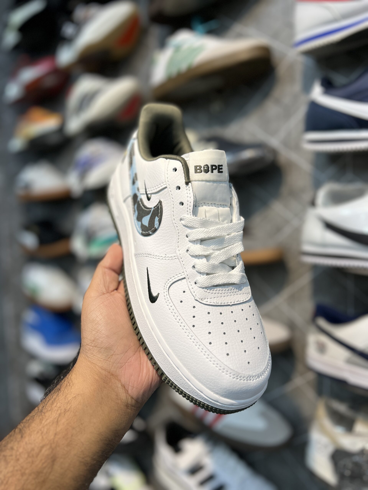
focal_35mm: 26
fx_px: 369
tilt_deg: -3.9
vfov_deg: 67.3
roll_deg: +2.4
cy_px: 245
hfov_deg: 53.1
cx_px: 184
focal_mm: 5.7
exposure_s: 1/142
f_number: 1.5
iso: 32
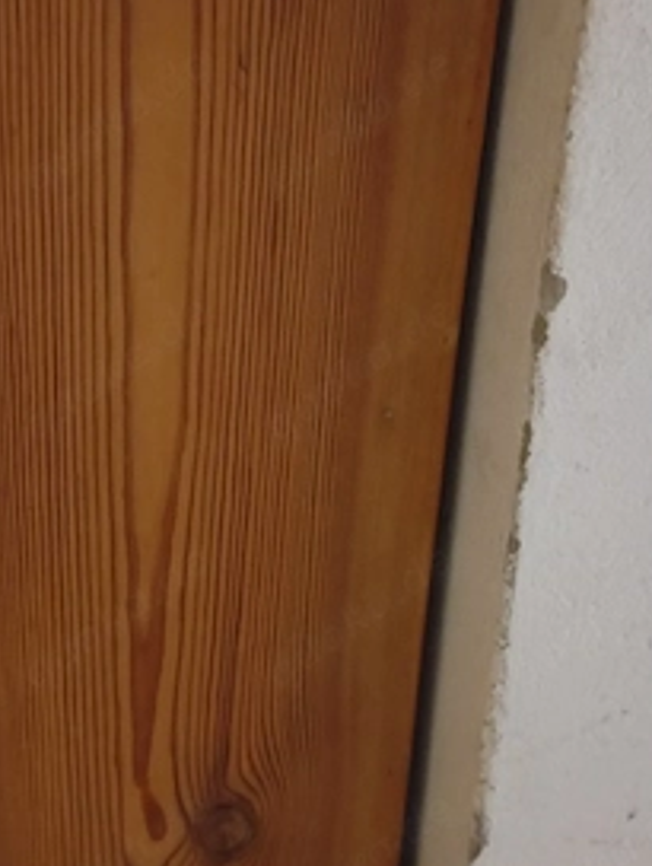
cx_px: 184
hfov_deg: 34.7
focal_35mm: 41
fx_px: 1026
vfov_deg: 45.7
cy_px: 401
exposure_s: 1/16.7
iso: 5012
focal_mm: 4.27
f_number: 1.8
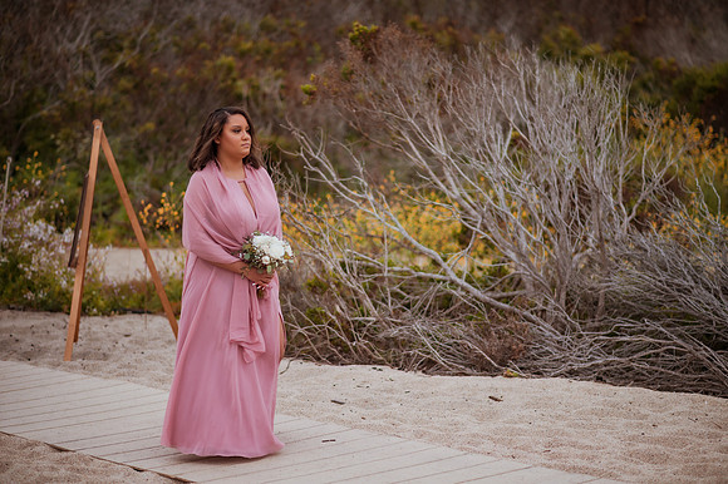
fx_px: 1718
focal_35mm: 85
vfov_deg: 16.1
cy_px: 242
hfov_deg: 23.9
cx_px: 364
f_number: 1.8
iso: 200
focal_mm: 85
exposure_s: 1/1000
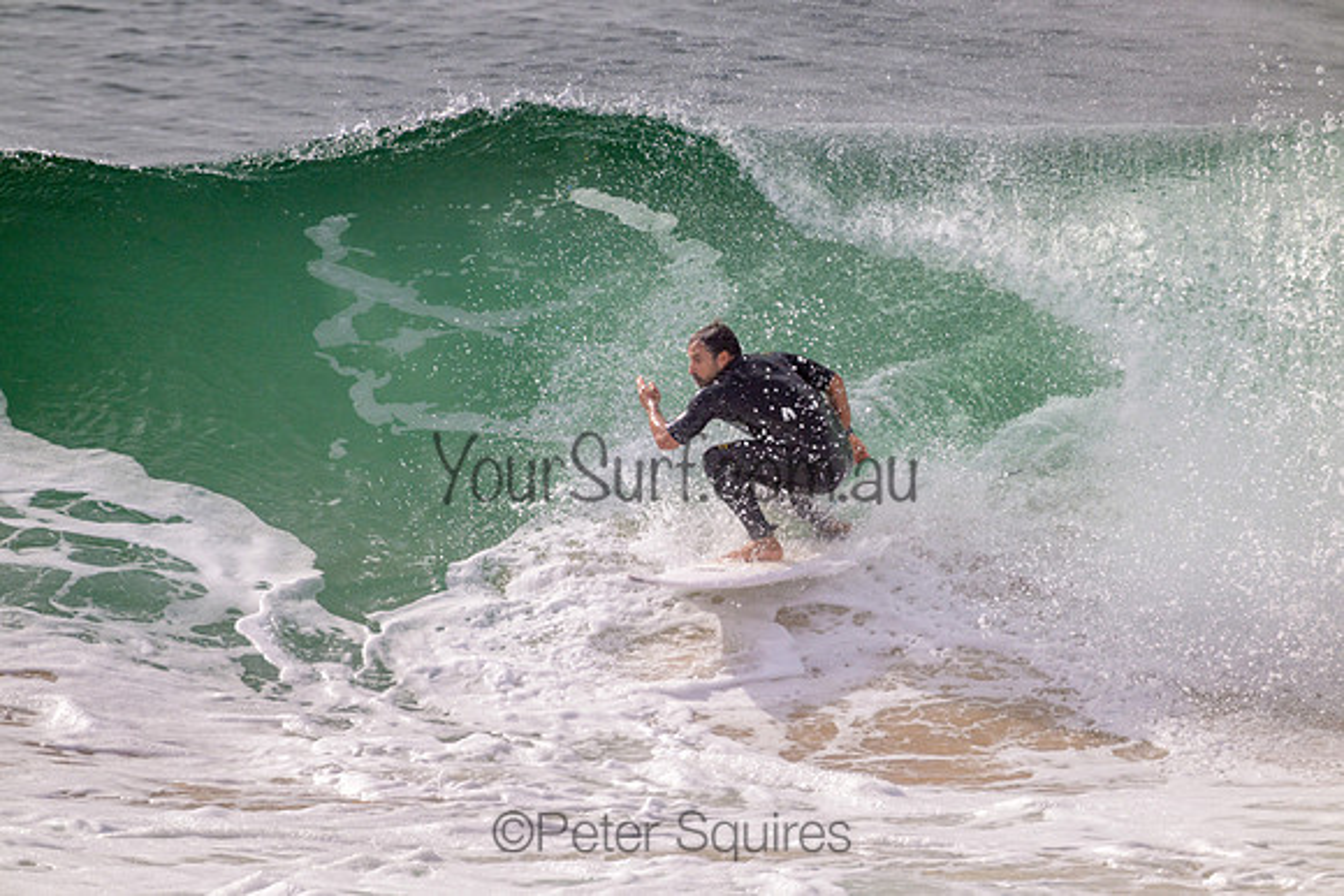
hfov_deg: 2.6
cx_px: 672
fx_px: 29872
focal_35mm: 800
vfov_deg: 1.7
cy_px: 448
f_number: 11
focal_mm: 800
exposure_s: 1/2000
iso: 450
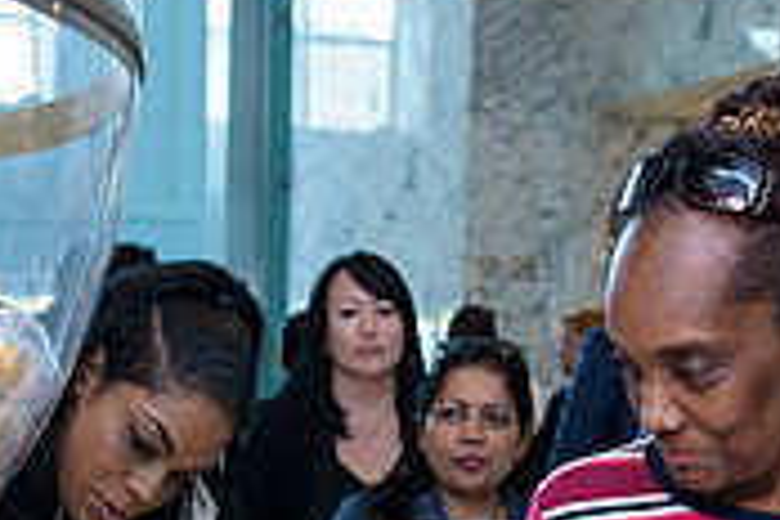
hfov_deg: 25.3
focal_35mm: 80
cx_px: 314
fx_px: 1733
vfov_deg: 16.5
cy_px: 585
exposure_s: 1/200
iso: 800
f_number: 3.2
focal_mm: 24
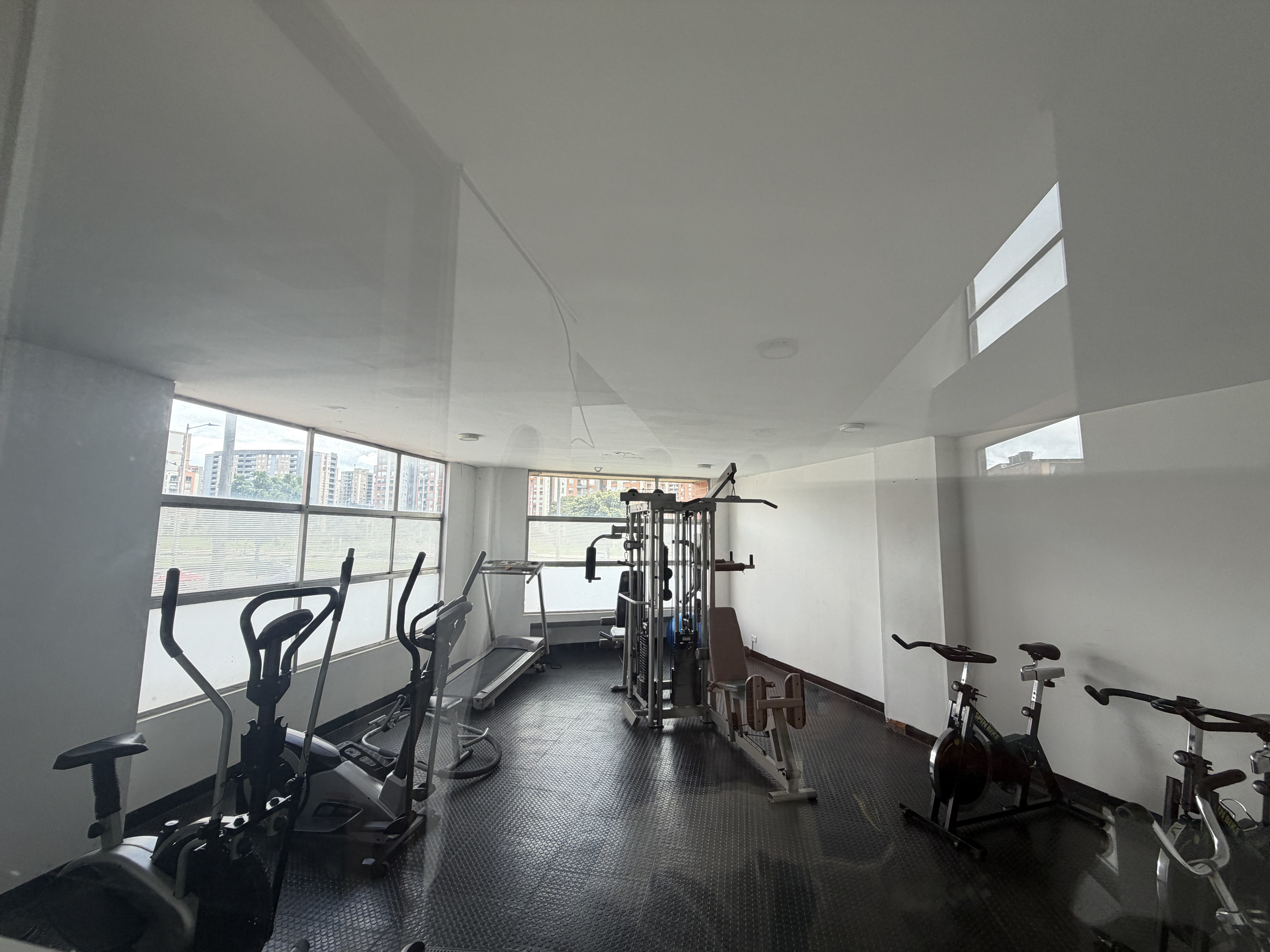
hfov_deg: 102.1
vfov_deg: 85.7
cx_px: 635
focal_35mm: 14
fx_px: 514
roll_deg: -1.0
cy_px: 476
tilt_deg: +6.1
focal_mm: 2.22
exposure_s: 1/121
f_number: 2.2
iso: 64
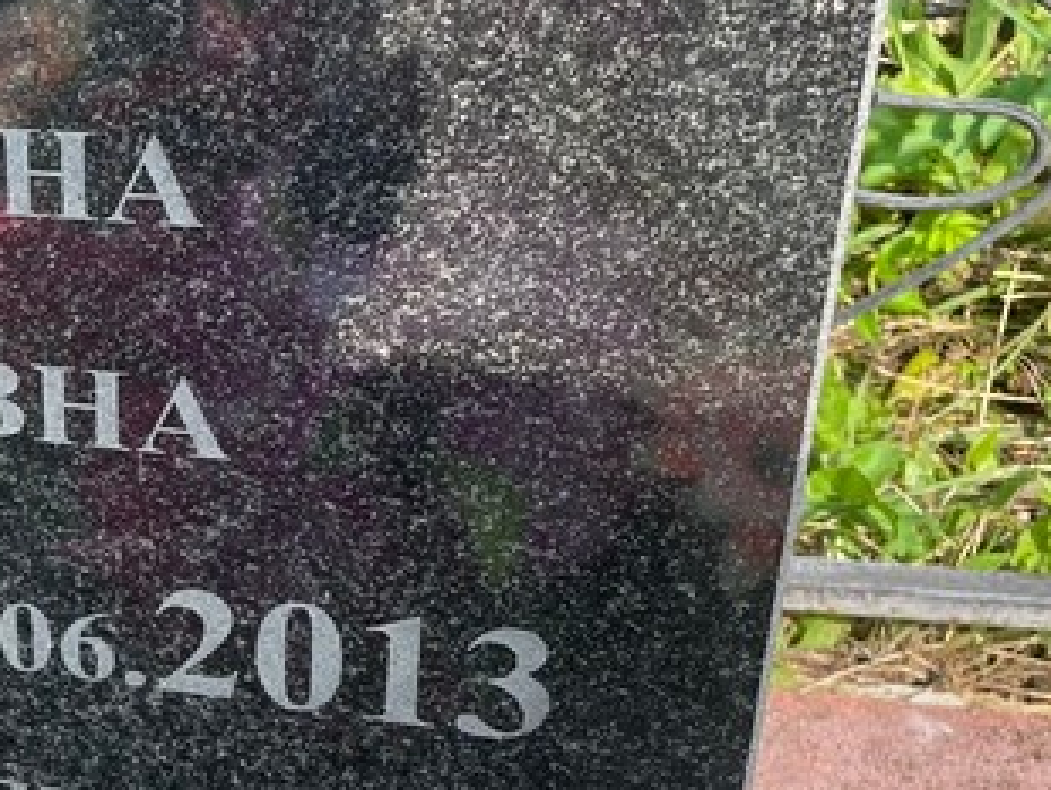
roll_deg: +8.6
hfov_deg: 26.4
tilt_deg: -32.7
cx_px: -139
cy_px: 420
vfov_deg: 22.0
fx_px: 2036
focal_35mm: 67
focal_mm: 4.2
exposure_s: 1/790
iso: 32
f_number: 1.6
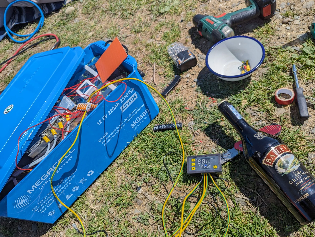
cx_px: 158
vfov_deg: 56.9
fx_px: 219
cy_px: 118
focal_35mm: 24
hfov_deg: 71.5
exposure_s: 1/5000
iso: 50
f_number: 1.85
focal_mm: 6.81
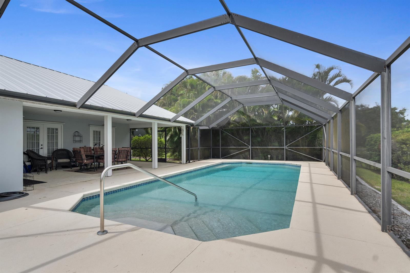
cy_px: 136
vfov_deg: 67.4
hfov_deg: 90.0
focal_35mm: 18
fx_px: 205
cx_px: 205
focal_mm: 12
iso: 320
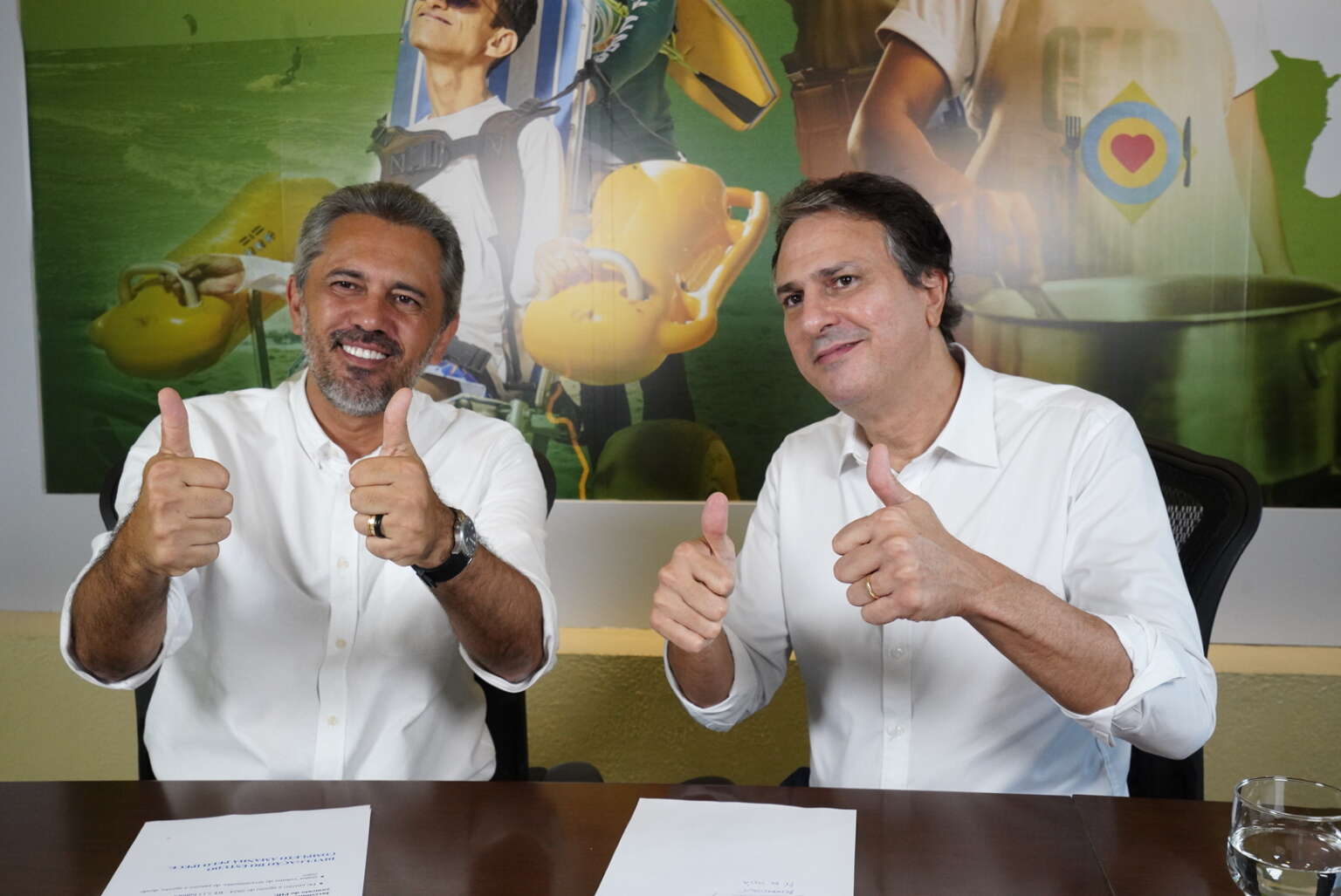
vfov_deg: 37.9
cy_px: 448
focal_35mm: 35
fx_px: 1305
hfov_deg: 54.4
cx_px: 670
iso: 5000
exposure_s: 1/160
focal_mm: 35
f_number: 8
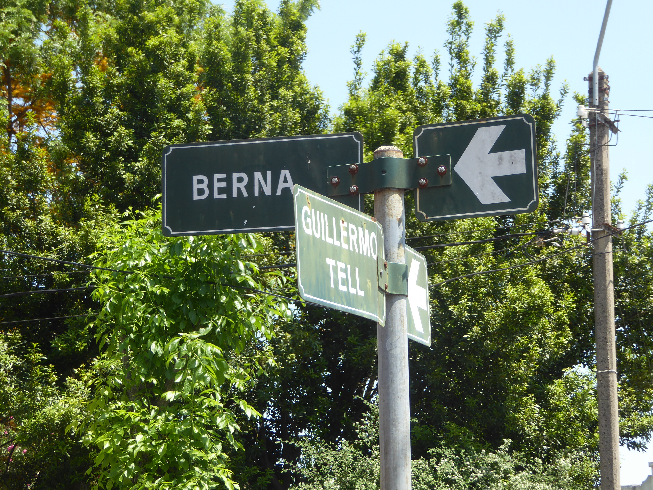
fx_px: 1717
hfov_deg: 21.5
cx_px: 326
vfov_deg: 16.2
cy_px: 245
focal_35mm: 91
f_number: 4.8
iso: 80
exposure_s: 1/200
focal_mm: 15
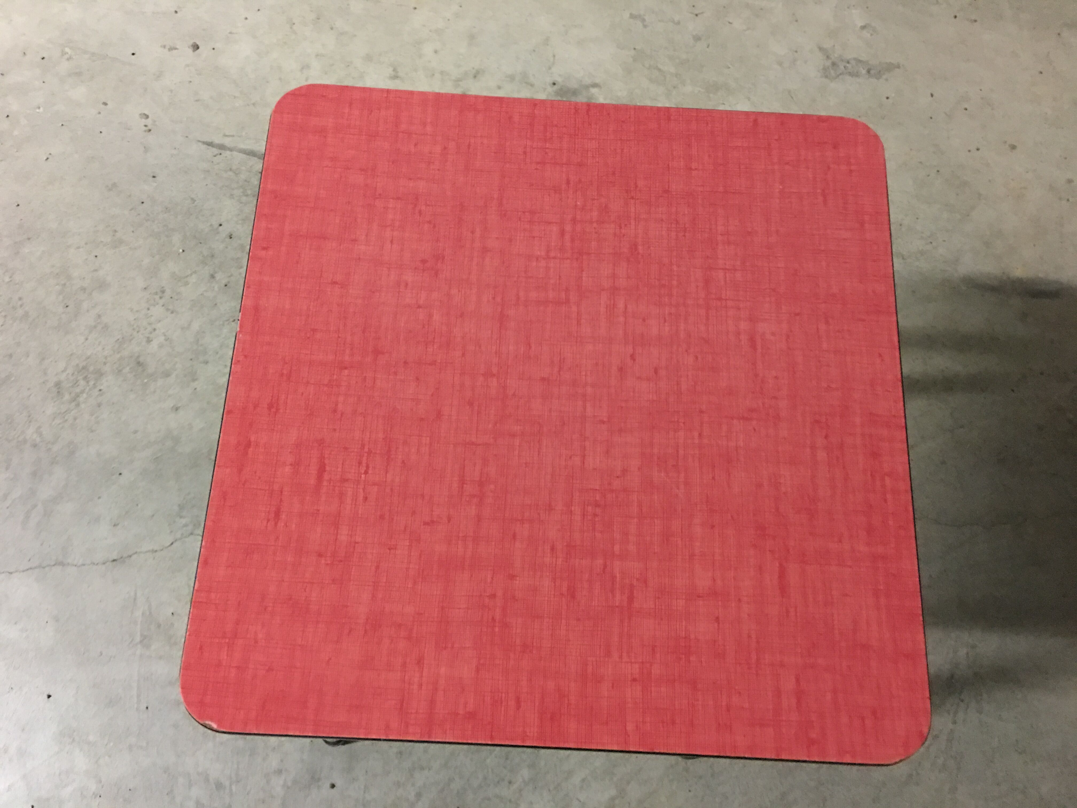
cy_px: 404
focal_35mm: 29
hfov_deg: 61.7
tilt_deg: -71.2
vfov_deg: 48.2
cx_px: 538
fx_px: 902
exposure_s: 1/4
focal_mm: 4.15
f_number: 2.2
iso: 125
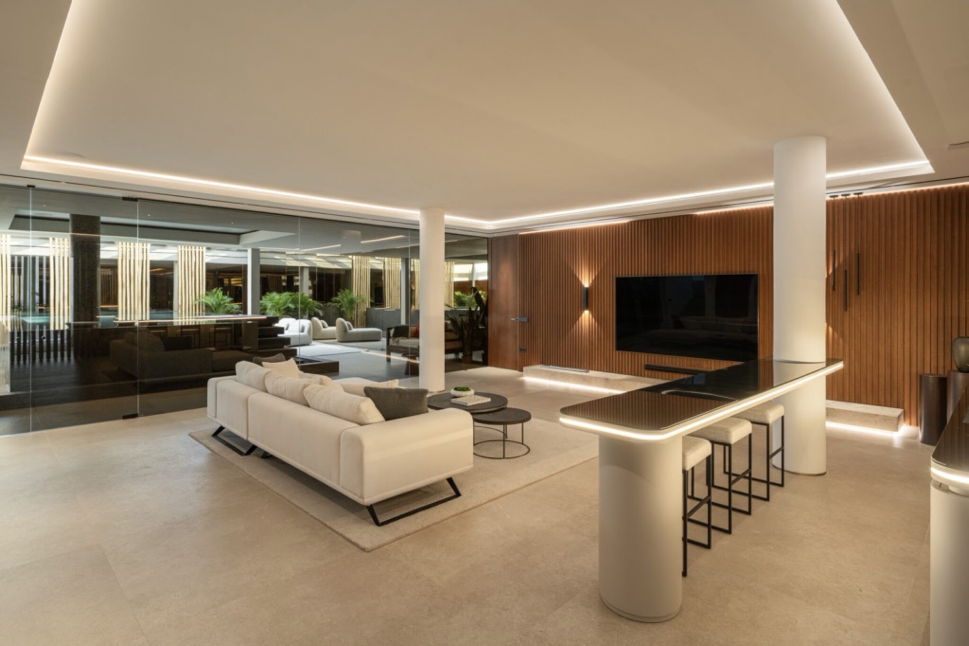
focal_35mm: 18
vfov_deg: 67.4
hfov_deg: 90.0
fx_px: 485
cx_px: 484
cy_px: 323
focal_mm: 18
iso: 400
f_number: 9
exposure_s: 1.3
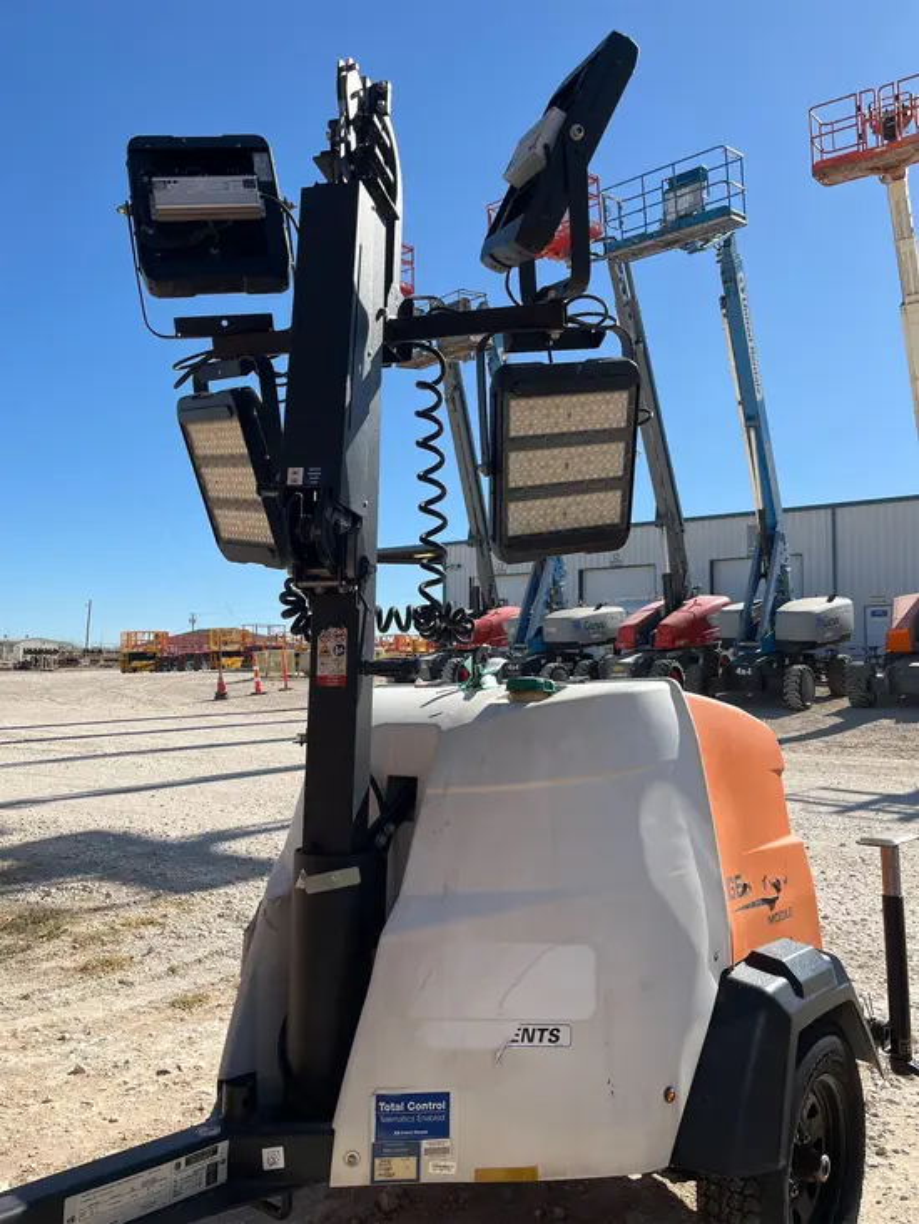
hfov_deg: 53.1
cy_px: 612
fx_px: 920
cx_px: 460
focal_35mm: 26
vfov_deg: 67.3
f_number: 1.6
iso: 50
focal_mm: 5.1
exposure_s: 1/3135
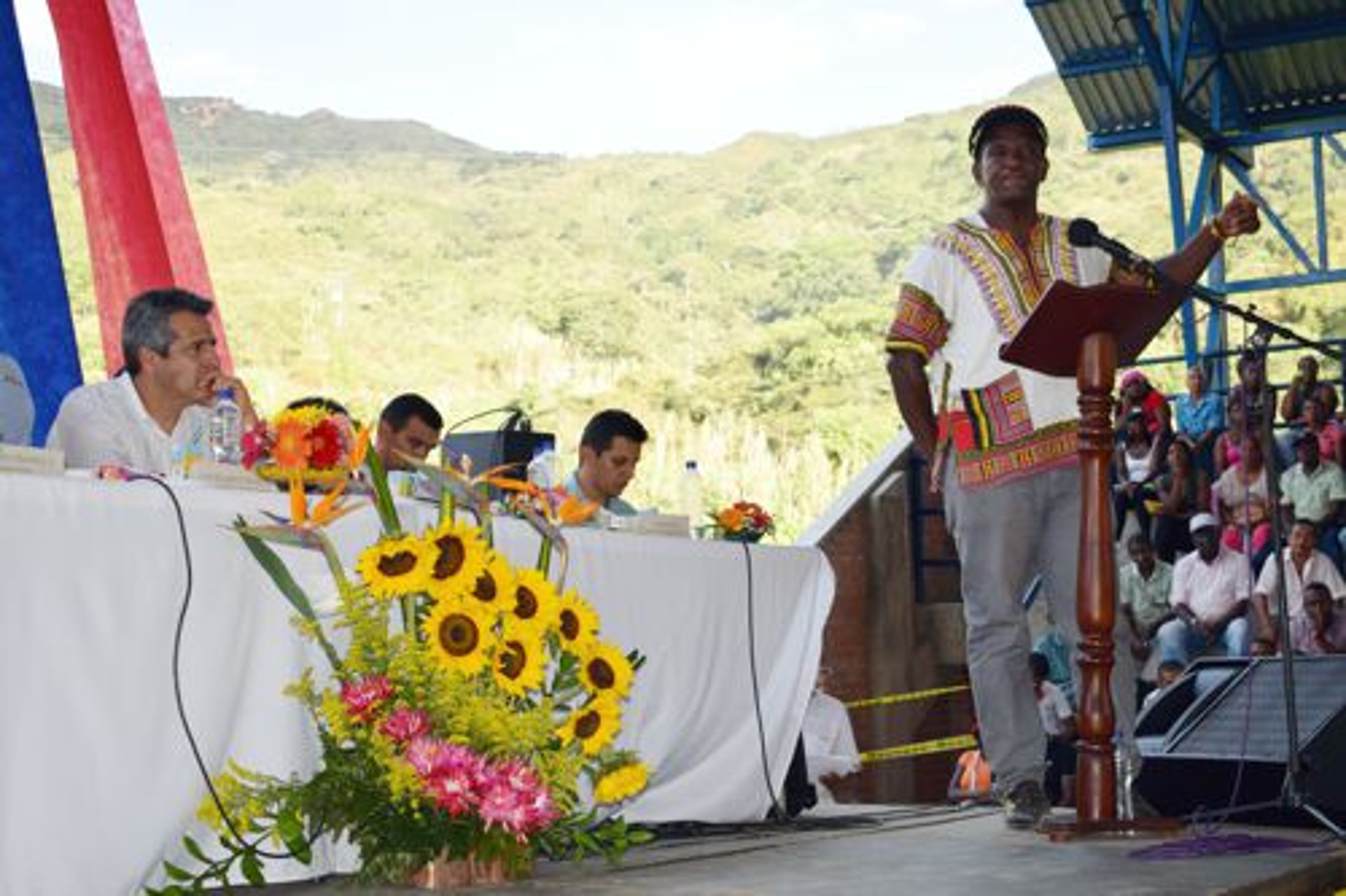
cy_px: 448
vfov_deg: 25.7
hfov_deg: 37.9
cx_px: 673
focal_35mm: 52
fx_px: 1962
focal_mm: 35
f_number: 5.6
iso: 140
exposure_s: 1/125
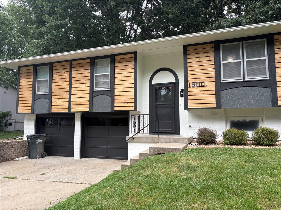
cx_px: 140
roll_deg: +1.3
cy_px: 105
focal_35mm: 26
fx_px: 211
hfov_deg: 67.3
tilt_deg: +6.2
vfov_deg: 53.1
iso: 50
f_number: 1.6
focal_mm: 5.96
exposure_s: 1/430
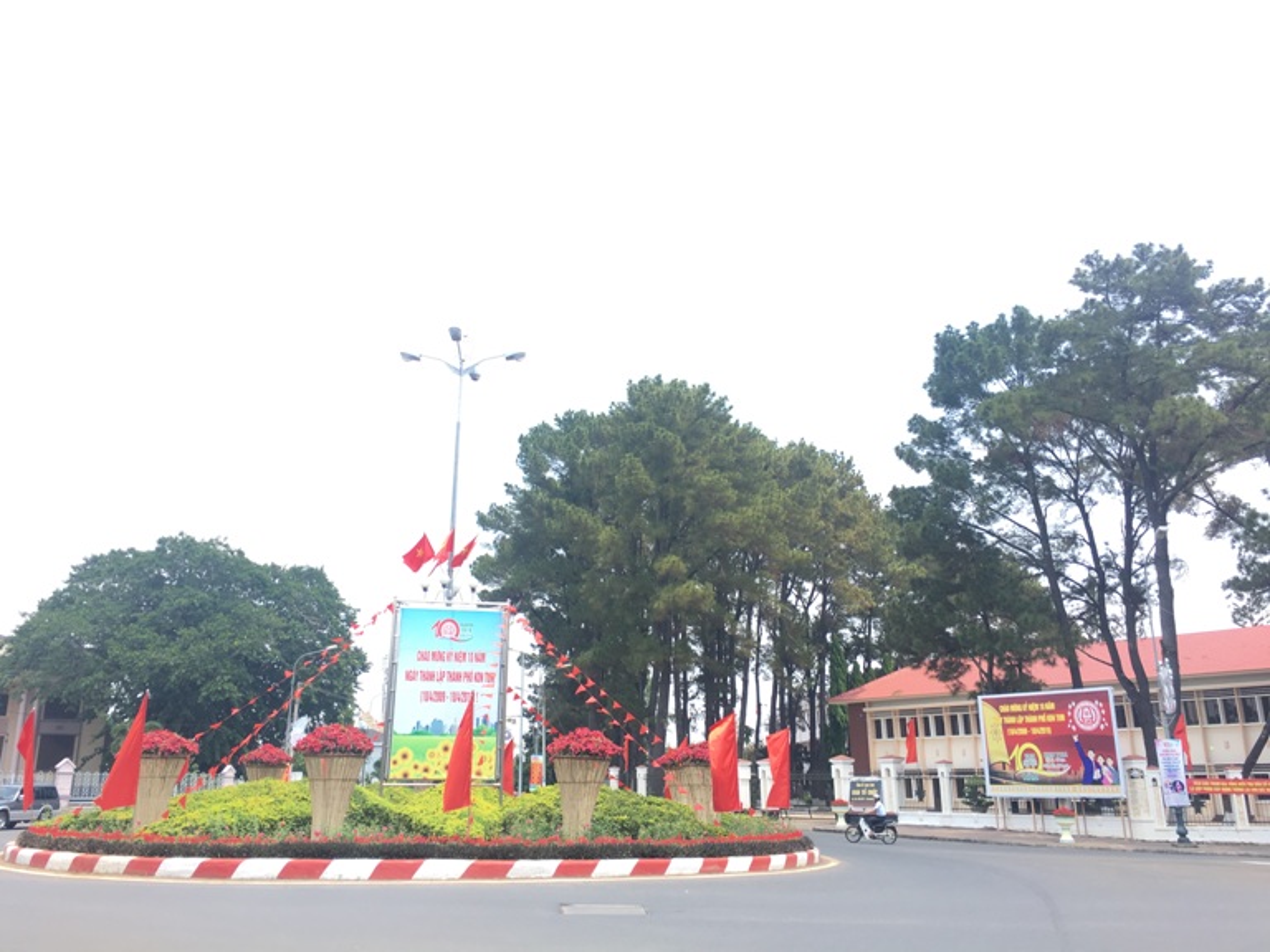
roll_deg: +0.6
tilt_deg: +16.3
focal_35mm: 29
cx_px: 635
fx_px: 1064
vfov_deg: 48.2
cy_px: 476
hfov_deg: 61.7
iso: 25
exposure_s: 1/400
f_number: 2.2
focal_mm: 4.15
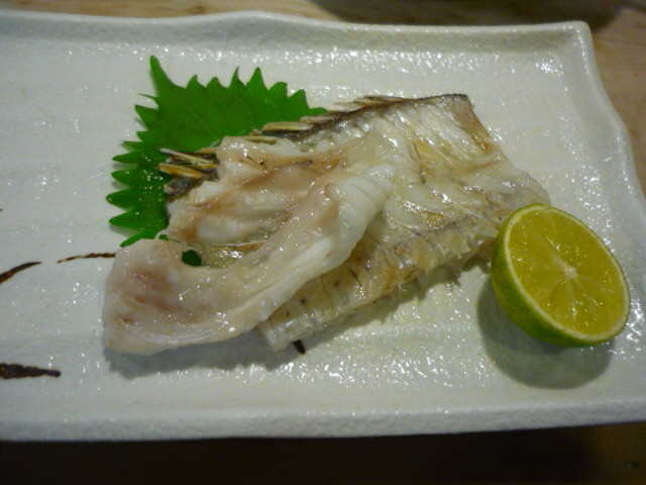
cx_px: 323
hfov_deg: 55.4
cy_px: 242
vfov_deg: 42.9
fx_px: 616
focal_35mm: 33
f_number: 2.8
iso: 320
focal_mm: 5.5
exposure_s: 1/30
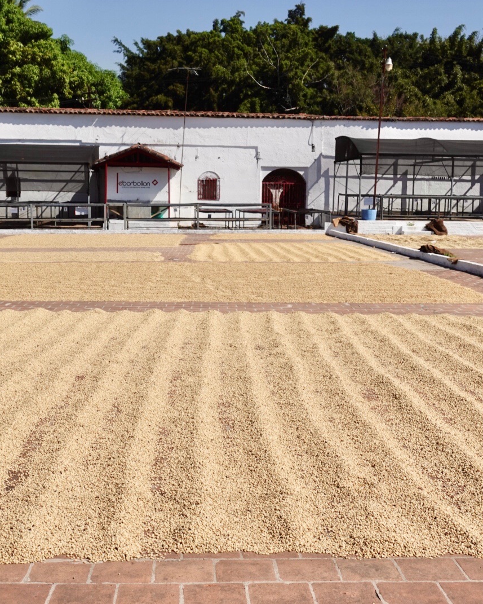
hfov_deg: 29.6
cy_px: 300
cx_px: 199
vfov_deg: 36.7
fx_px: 911
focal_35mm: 51
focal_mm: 13.76
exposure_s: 1/125
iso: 125
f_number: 5.6
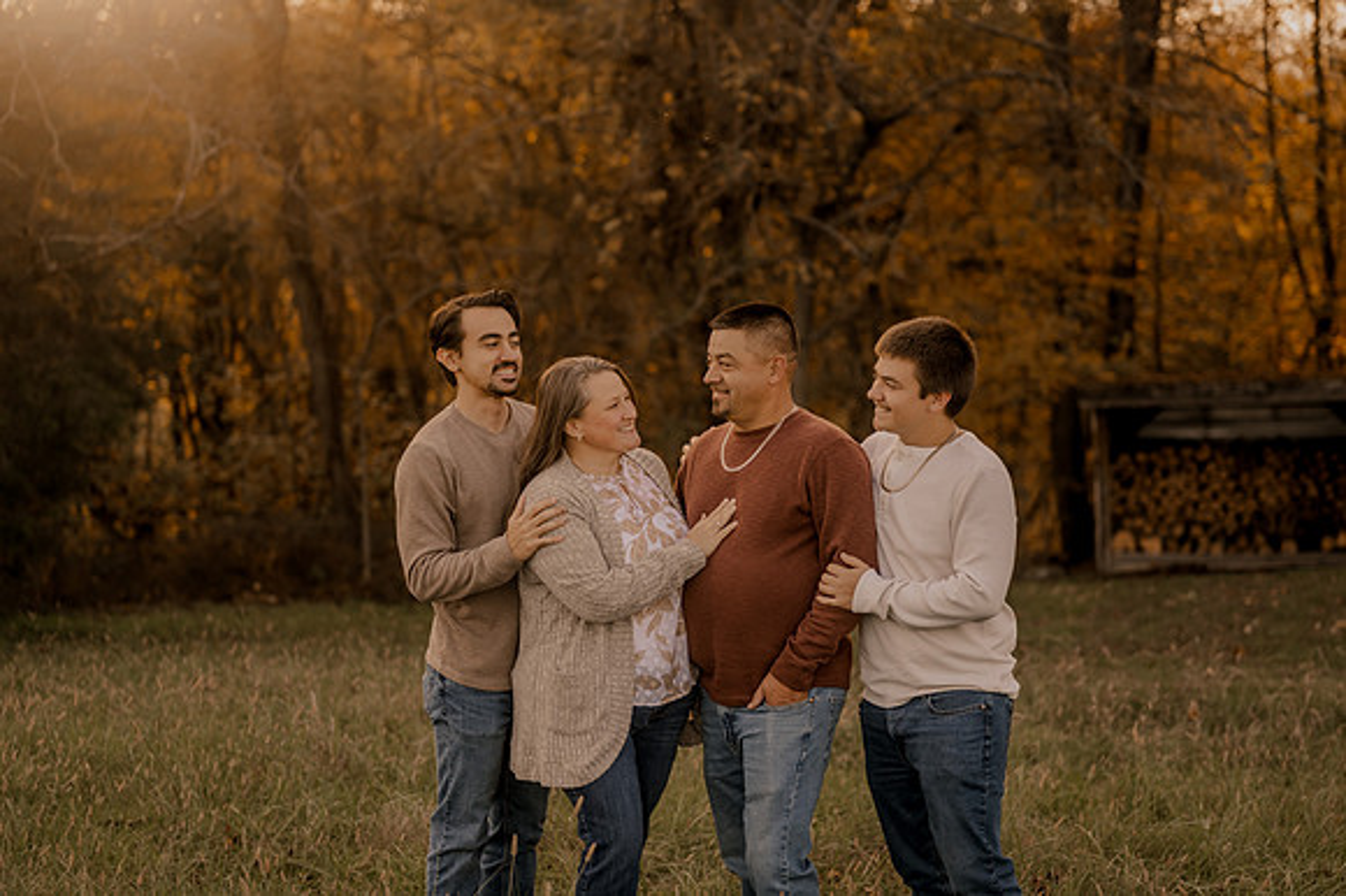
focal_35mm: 75
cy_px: 448
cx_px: 673
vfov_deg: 18.2
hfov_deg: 27.0
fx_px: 2802
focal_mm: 50
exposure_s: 1/640
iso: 250
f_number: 1.8
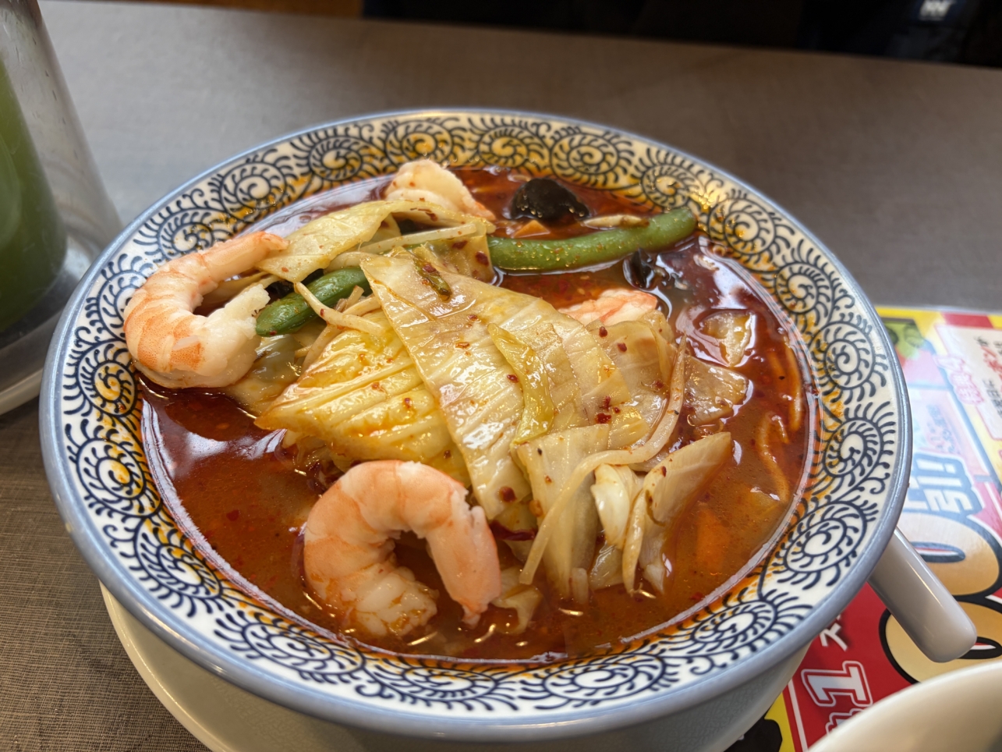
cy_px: 376
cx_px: 501
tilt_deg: -47.1
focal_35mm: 26
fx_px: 753
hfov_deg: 67.3
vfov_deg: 53.1
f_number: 1.6
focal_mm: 5.96
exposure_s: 1/100
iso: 100
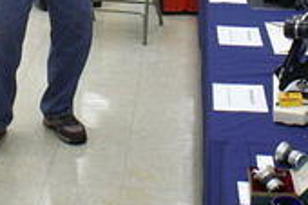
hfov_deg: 18.1
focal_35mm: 113
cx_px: 105
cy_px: -143
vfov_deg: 11.4
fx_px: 966
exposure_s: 1/40
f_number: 5
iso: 400
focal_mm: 20
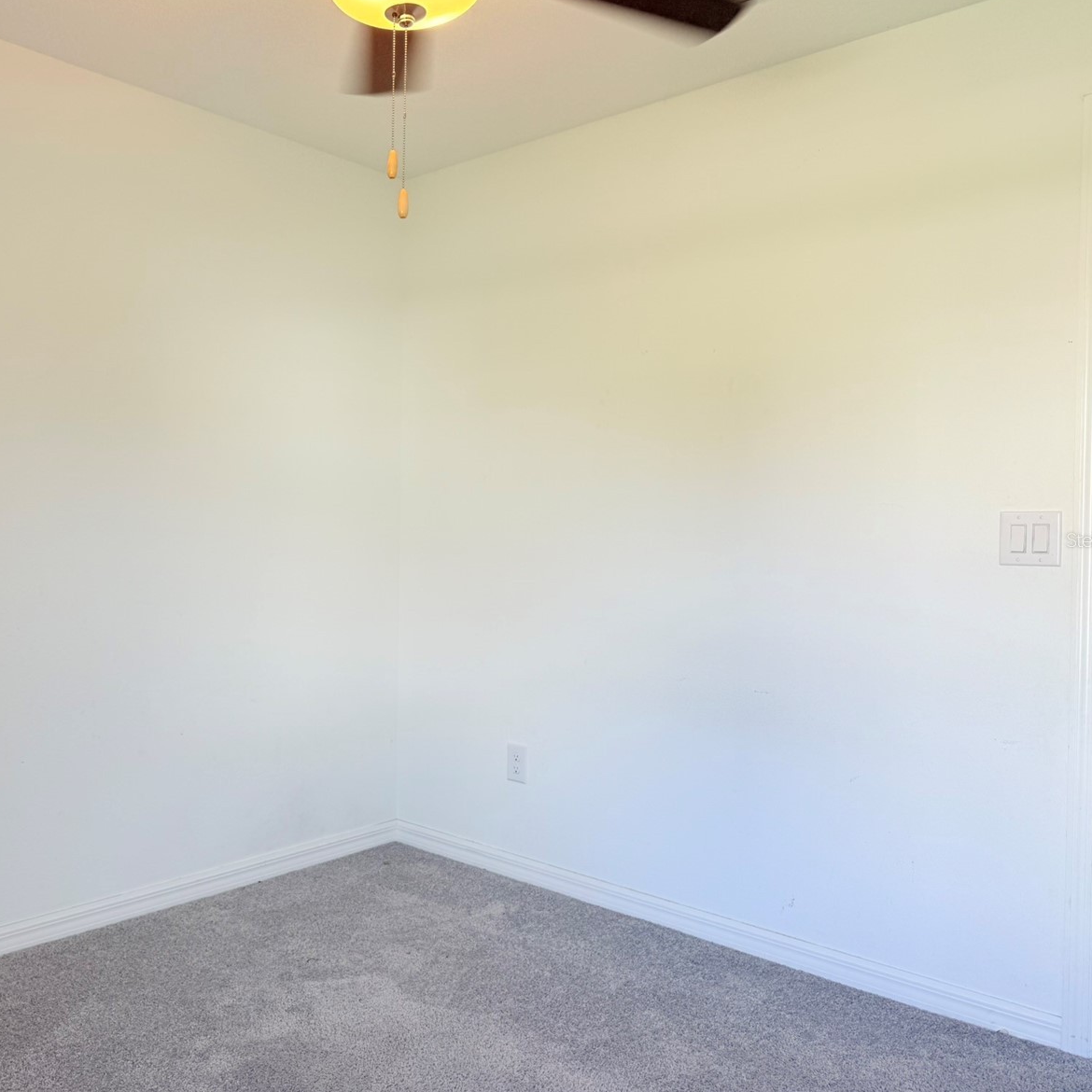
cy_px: 539
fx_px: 1035
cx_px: 408
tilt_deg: -1.4
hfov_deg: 55.0
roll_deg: -0.6
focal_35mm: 29
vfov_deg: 55.6
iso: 64
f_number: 1.78
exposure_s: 1/120
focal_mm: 6.76
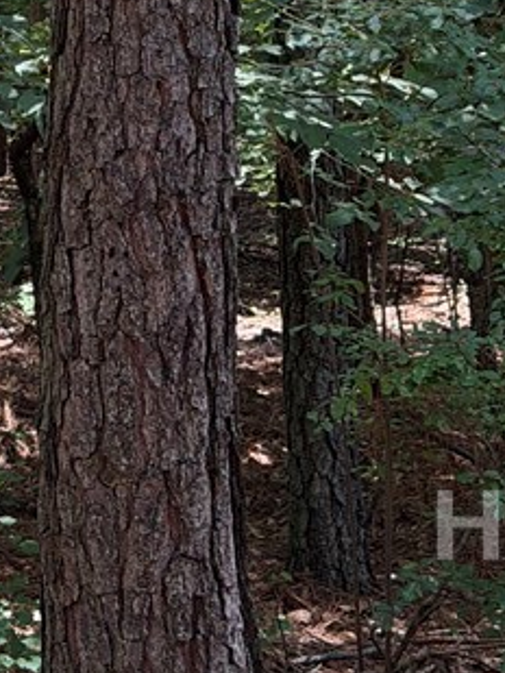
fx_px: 3091
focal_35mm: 159
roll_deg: +0.4
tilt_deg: +2.9
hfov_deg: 9.2
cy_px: -416
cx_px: -100
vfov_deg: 11.7
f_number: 1.78
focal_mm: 6.76
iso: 64
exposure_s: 1/245
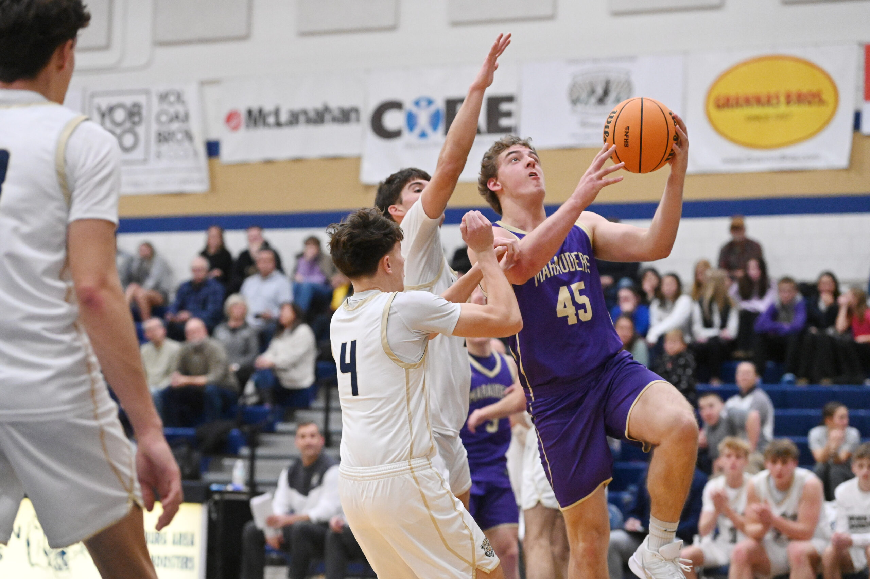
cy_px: 290
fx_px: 2656
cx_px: 435
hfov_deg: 18.6
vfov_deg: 12.4
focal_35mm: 110
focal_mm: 110
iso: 12800
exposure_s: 1/1250
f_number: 3.5
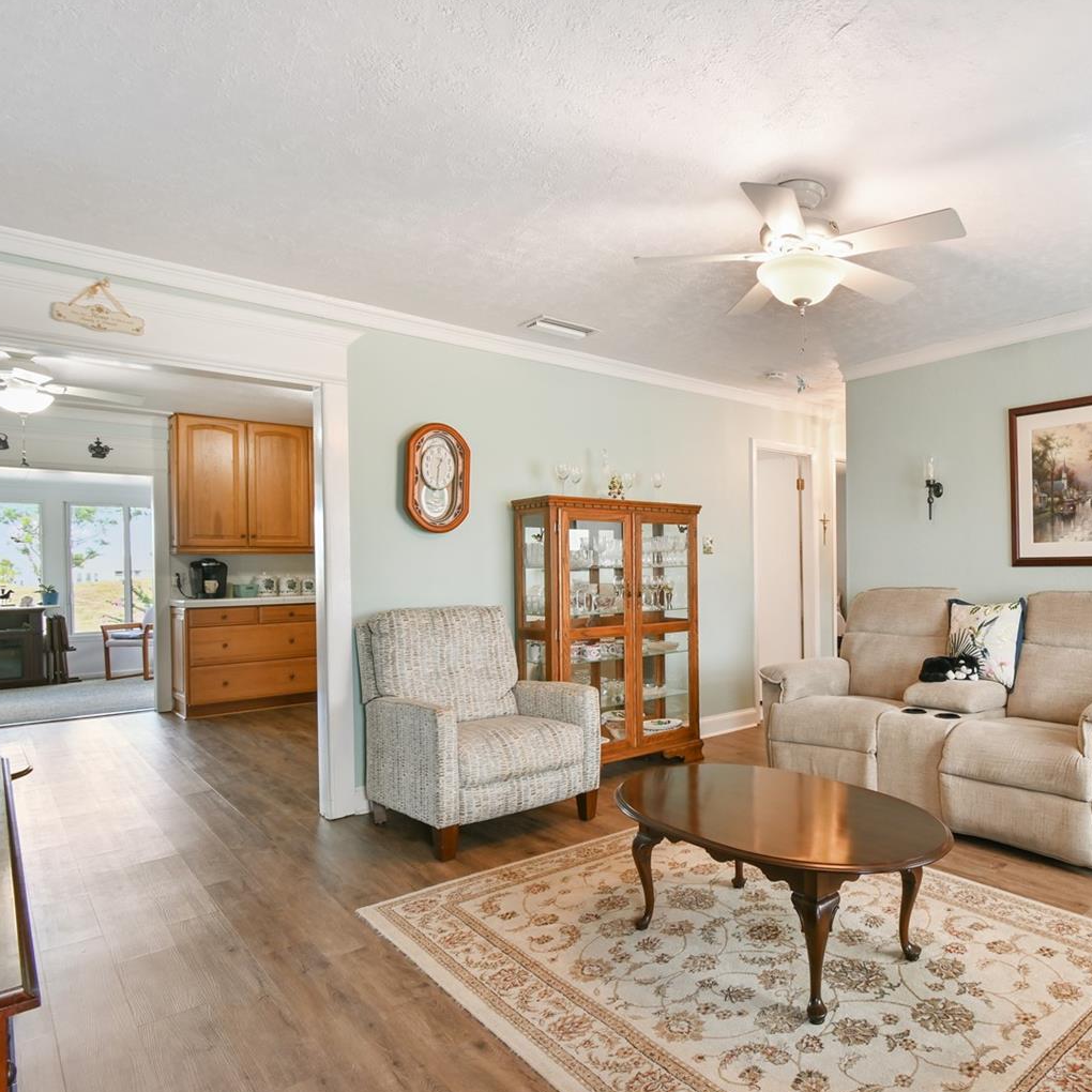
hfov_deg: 70.9
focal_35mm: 20
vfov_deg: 74.8
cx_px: 788
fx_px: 714
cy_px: 547
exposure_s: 1/2
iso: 100
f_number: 9
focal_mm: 10
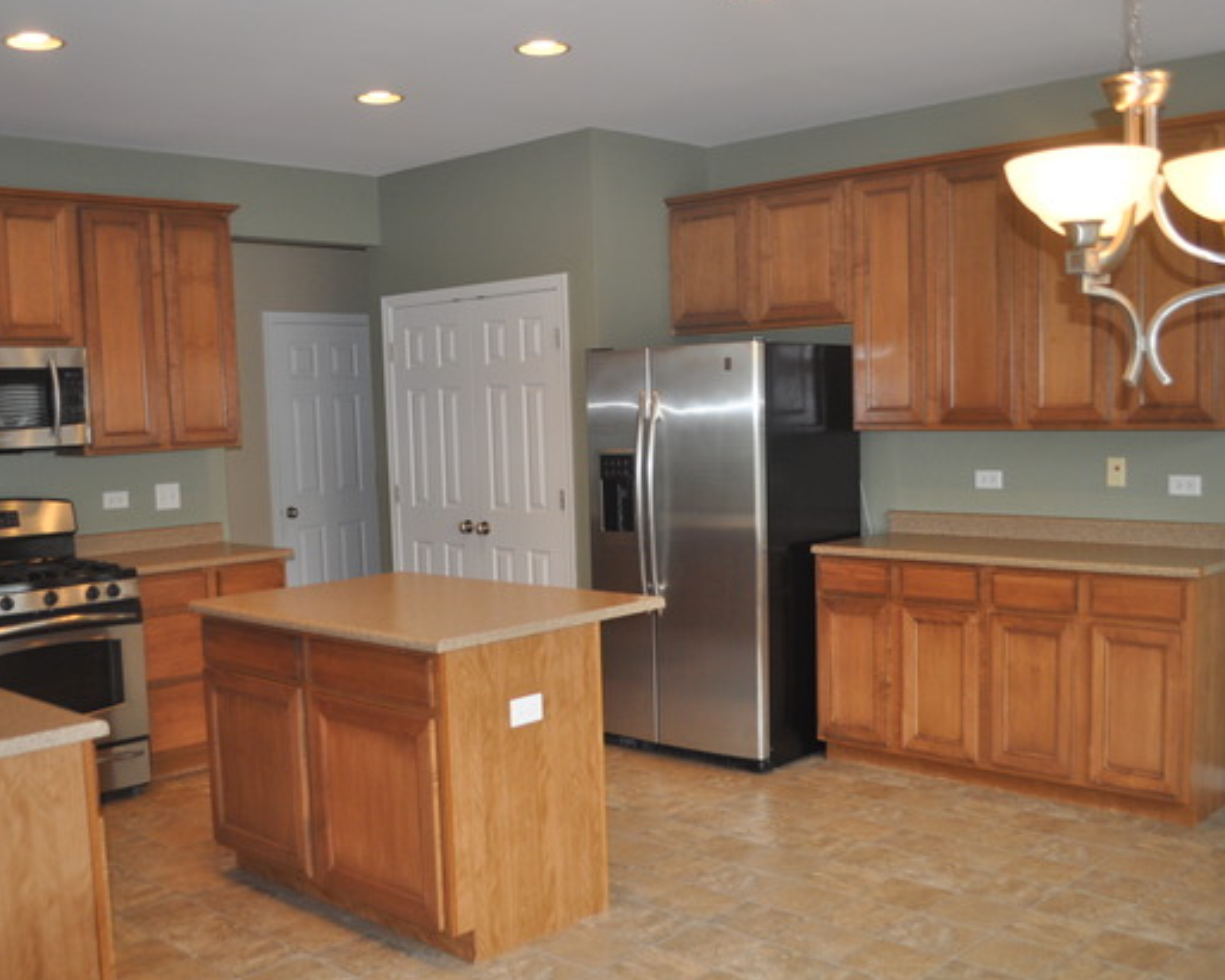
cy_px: 476
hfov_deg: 51.4
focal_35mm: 35
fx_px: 1269
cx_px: 541
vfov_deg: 42.2
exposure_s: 1/125
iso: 640
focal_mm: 20
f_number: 3.8
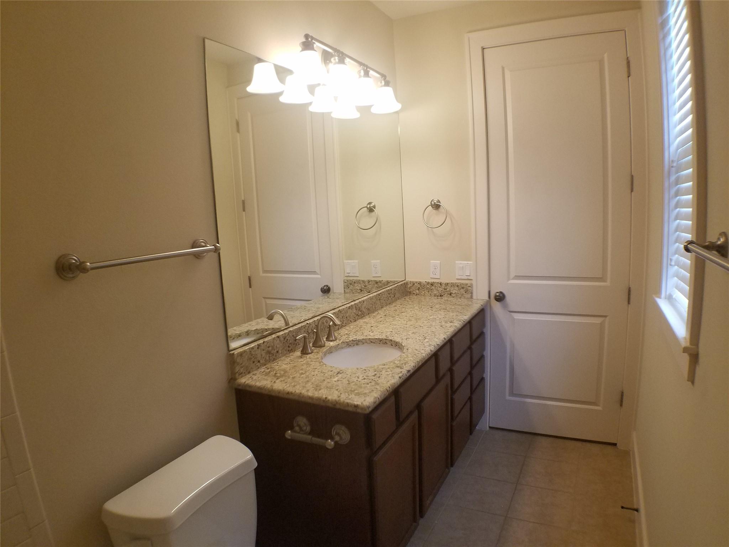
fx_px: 548
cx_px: 364
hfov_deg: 67.3
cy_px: 274
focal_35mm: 26
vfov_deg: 53.1
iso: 125
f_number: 1.7
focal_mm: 4.2
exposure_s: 1/60
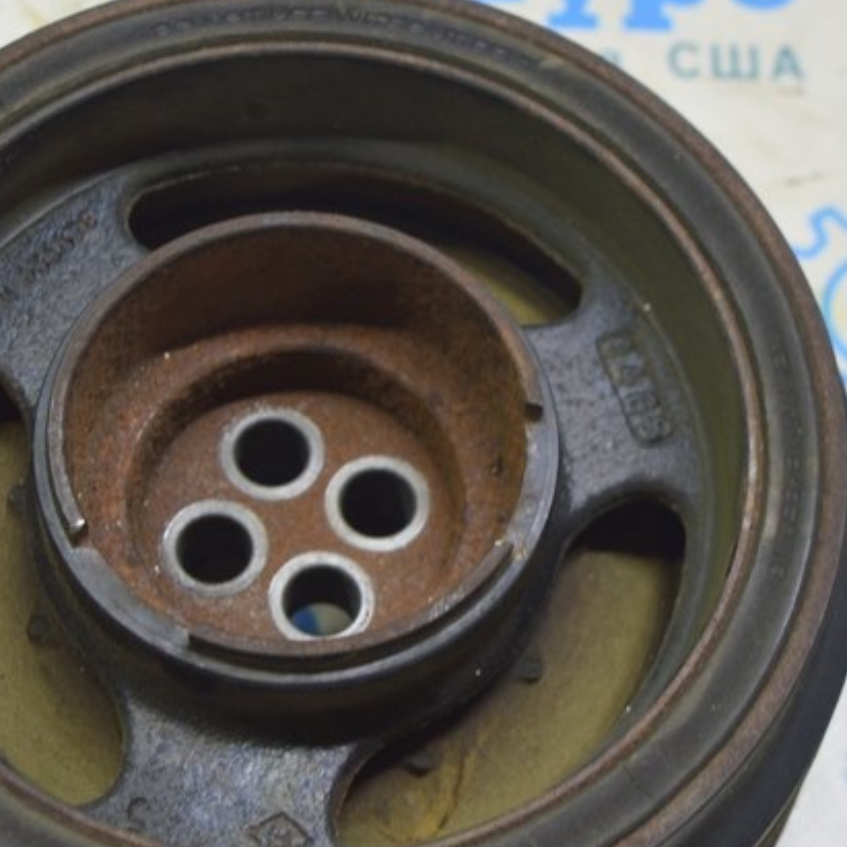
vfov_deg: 18.8
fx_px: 2548
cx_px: 328
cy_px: 541
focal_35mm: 92
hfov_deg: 18.8
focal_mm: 29
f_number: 5.6
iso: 400
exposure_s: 1/20
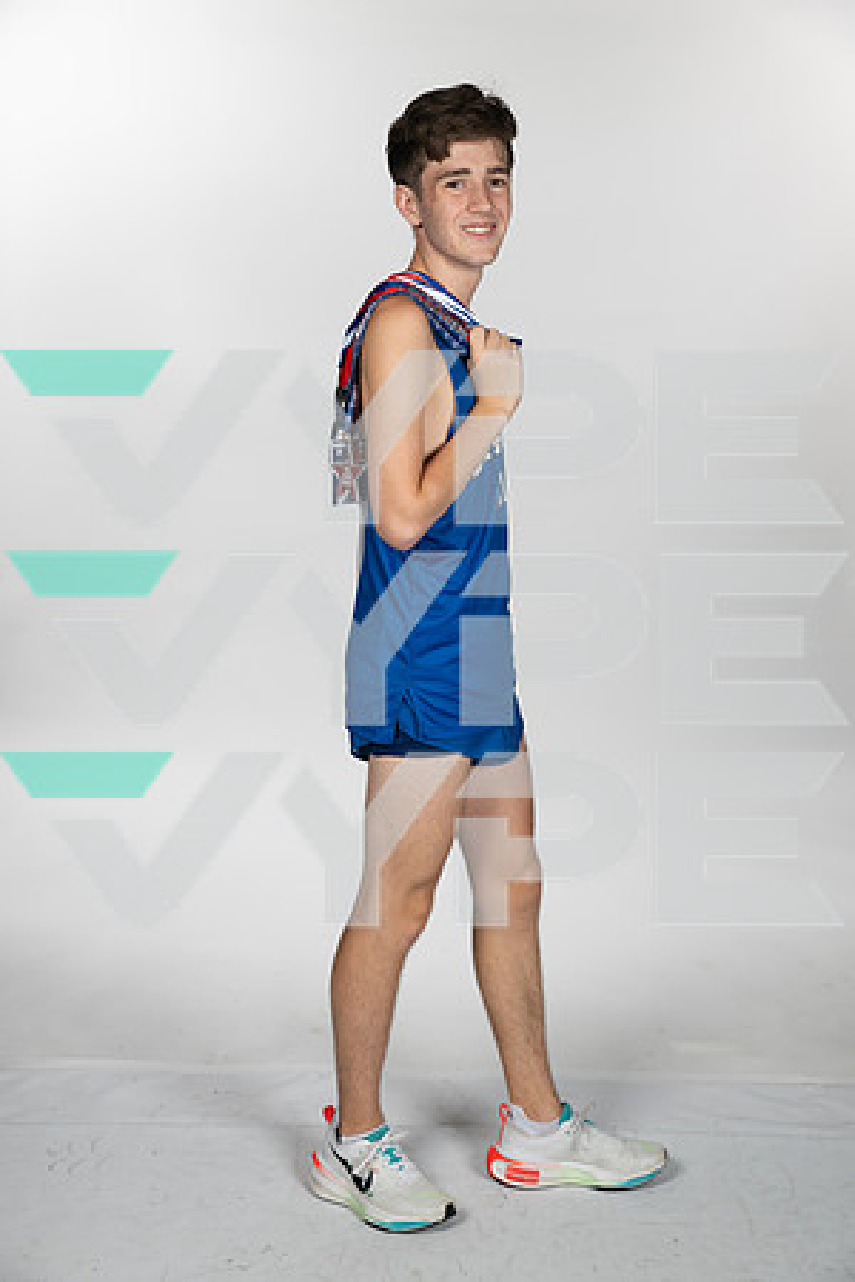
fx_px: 2066
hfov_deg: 23.4
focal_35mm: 58
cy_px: 641
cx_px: 428
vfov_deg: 34.5
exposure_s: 1/500
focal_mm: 58
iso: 250
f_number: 7.1
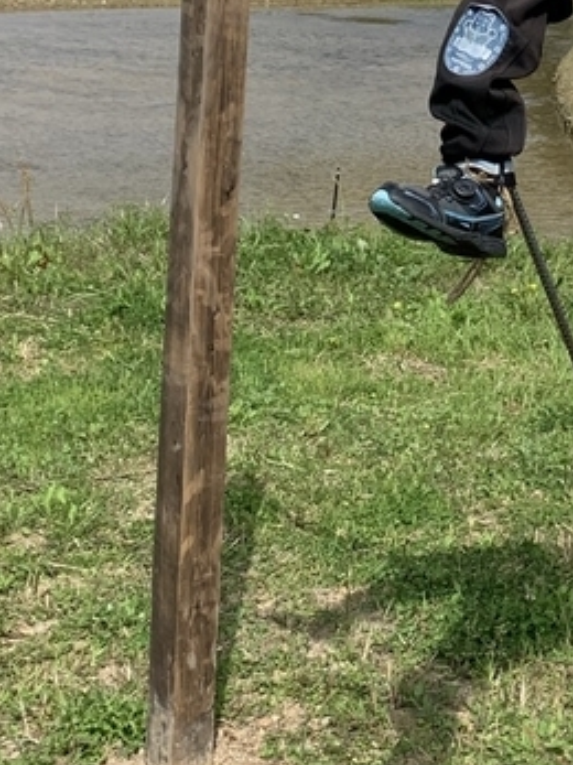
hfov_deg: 15.6
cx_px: 732
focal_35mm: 90
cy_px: -79
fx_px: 1988
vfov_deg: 20.7
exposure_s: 1/2833
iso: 25
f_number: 1.8
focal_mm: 4.25
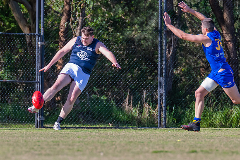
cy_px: 35
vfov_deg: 1.7
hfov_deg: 2.5
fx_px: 5512
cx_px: 77
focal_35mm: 827
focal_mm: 420
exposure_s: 1/2000
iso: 800
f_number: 5
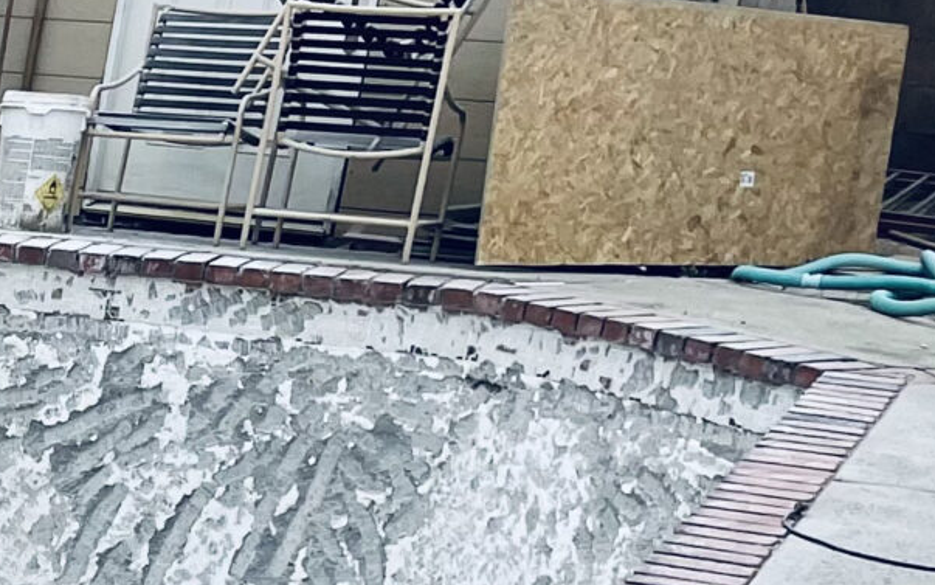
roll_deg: -1.5
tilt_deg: -26.1
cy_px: 1109
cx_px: -842
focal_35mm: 117
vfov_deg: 10.4
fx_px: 2982
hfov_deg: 15.0
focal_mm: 5.1
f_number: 1.6
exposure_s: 1/1188
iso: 32
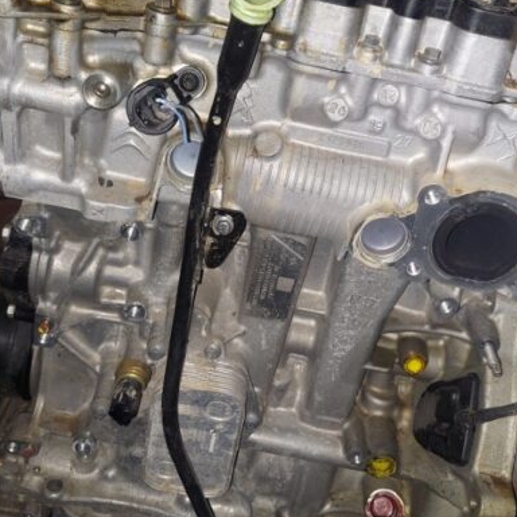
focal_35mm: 46
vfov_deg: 36.8
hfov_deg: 36.8
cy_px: 242
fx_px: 777
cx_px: 248
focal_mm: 5.23
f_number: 1.8
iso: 125
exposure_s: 1/50
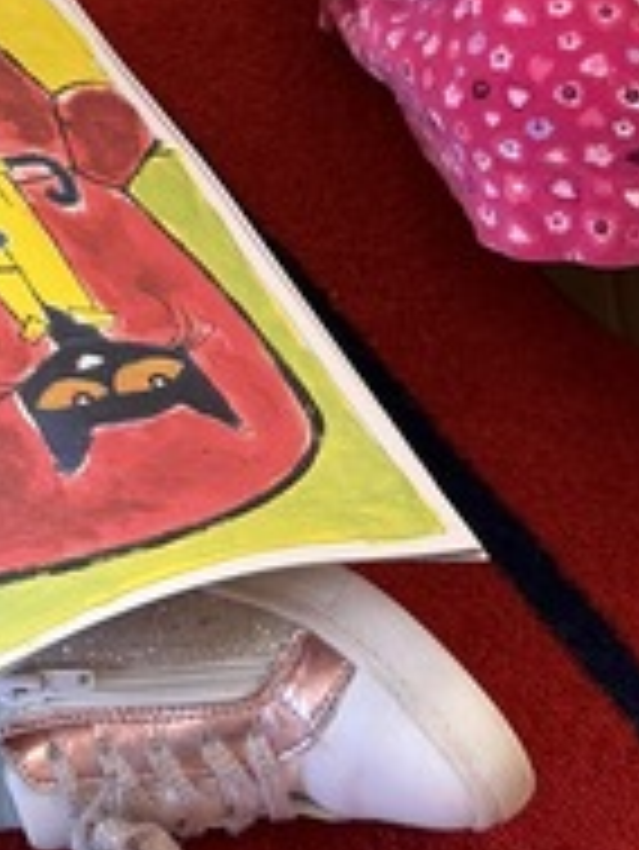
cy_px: -517
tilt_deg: -33.0
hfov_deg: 11.3
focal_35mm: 130
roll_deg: +2.5
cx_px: -50
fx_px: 3196
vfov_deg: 14.0
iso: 200
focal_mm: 6.76
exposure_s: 1/60
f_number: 1.78
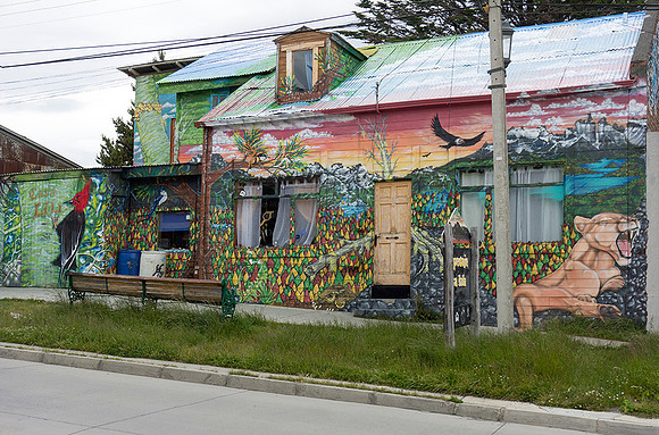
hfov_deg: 40.5
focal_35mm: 49
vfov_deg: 27.3
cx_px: 330
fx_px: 894
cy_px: 218
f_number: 5.6
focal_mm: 18.02
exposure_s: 1/125
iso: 125
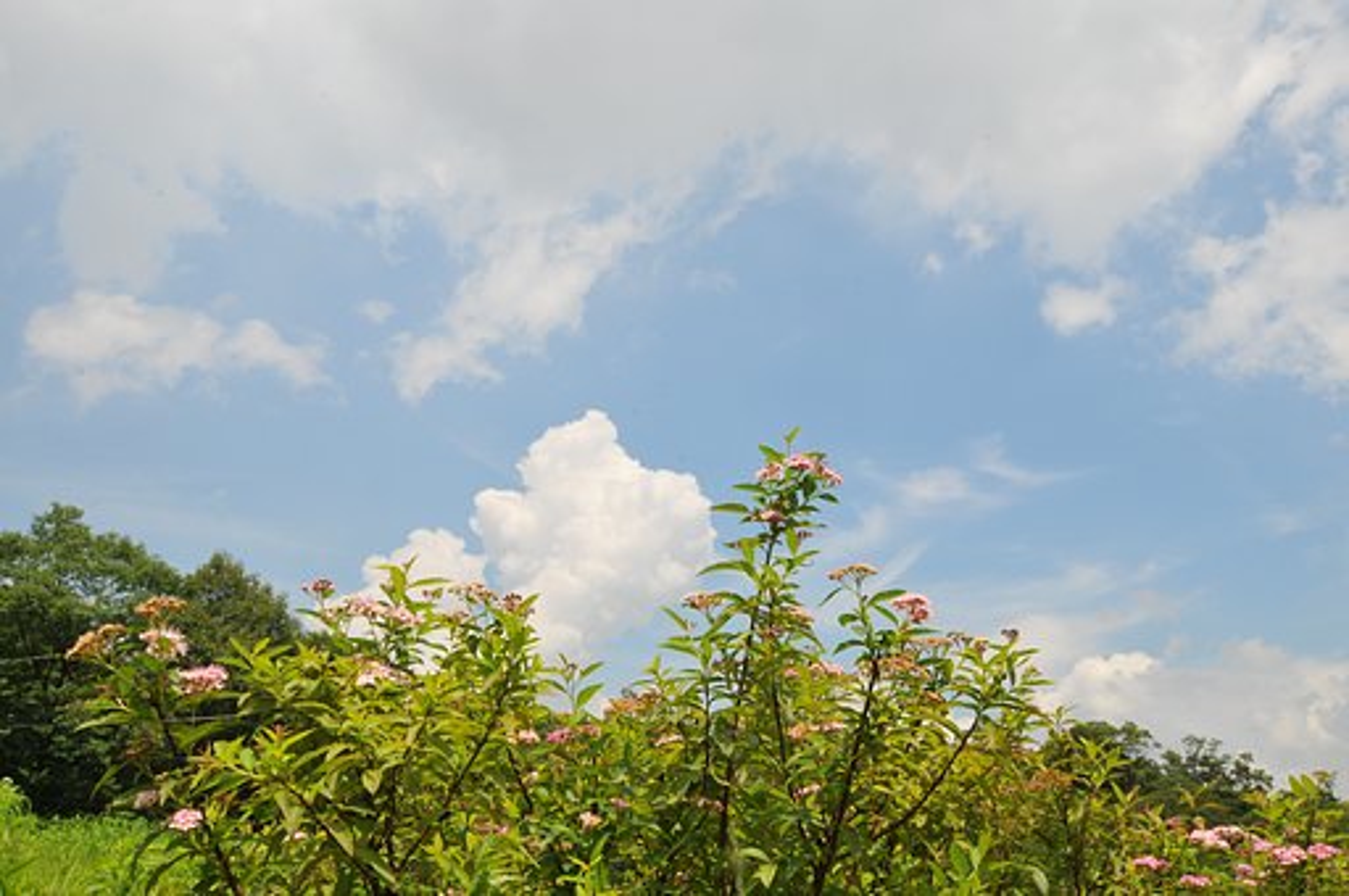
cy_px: 448
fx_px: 1347
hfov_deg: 53.2
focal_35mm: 36
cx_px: 674
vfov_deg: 36.8
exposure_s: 1/80
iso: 200
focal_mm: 24
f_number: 22
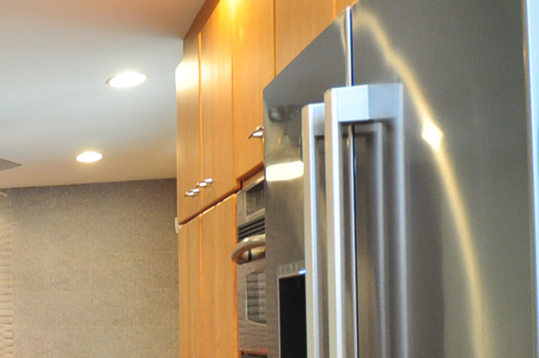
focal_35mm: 55
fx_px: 817
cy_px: 304
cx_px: -256
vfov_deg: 24.2
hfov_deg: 26.8
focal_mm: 11
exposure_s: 1/30
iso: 640
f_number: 4.2
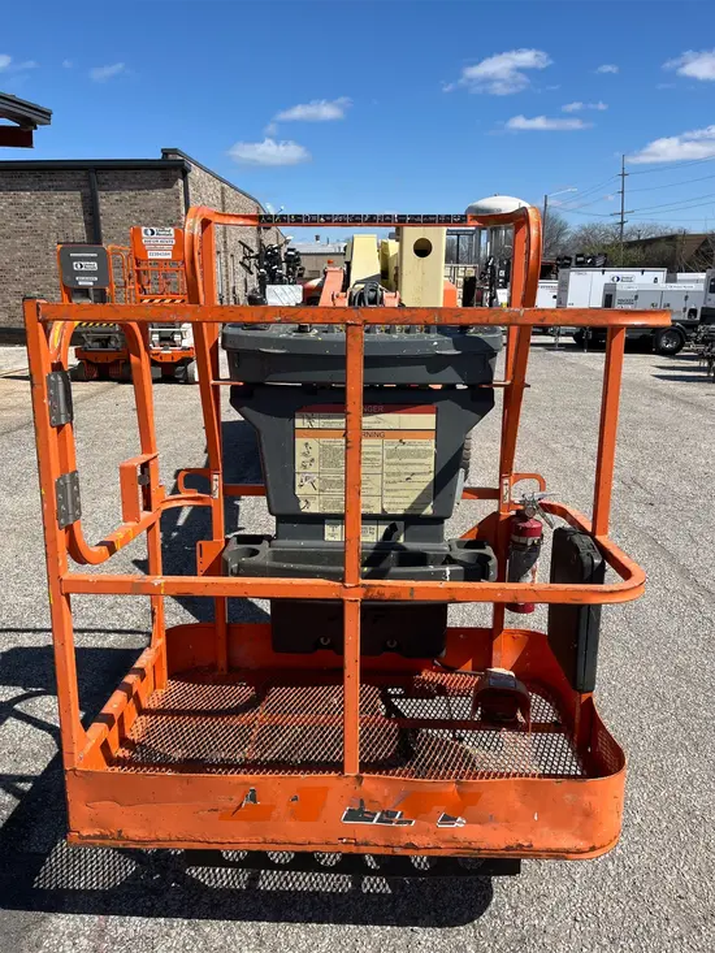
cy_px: 476
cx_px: 358
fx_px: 716
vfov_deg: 67.3
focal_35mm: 26
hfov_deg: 53.1
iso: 50
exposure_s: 1/3521
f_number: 1.6
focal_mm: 5.1
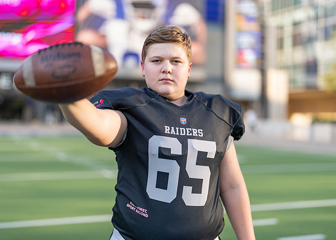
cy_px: 118
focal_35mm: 56
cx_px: 174
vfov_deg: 25.4
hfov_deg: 35.1
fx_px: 532
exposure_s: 1/2500
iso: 100
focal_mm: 50
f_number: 1.2
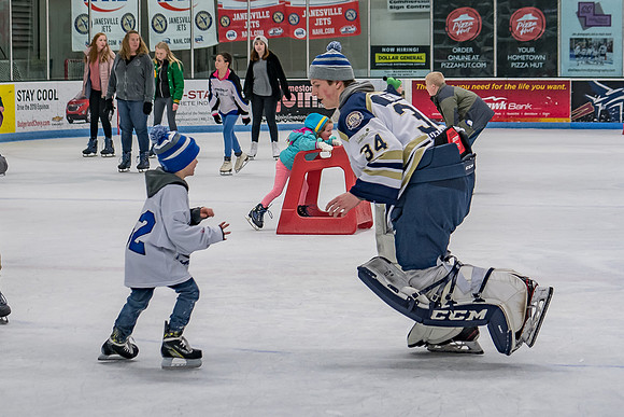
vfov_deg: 9.9
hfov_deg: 14.7
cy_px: 139
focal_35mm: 139
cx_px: 341
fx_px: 2411
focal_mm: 55
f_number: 4
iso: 320
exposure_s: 1/250
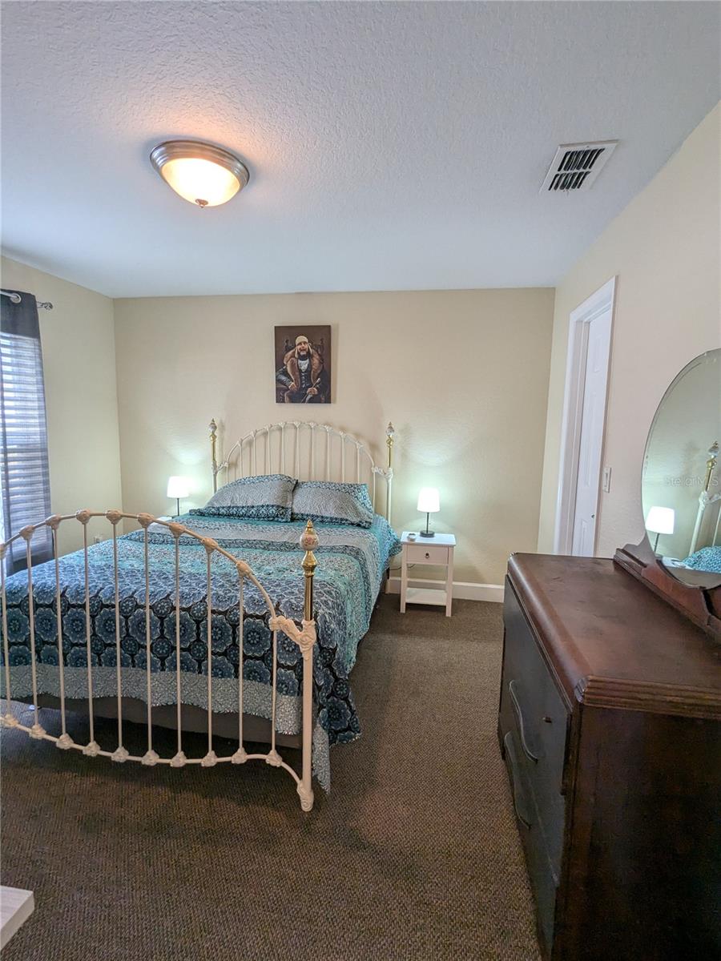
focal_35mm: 16
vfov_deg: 94.5
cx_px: 360
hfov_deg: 78.1
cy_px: 480
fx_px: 444
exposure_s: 1/30
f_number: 2.2
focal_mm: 2.35
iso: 103
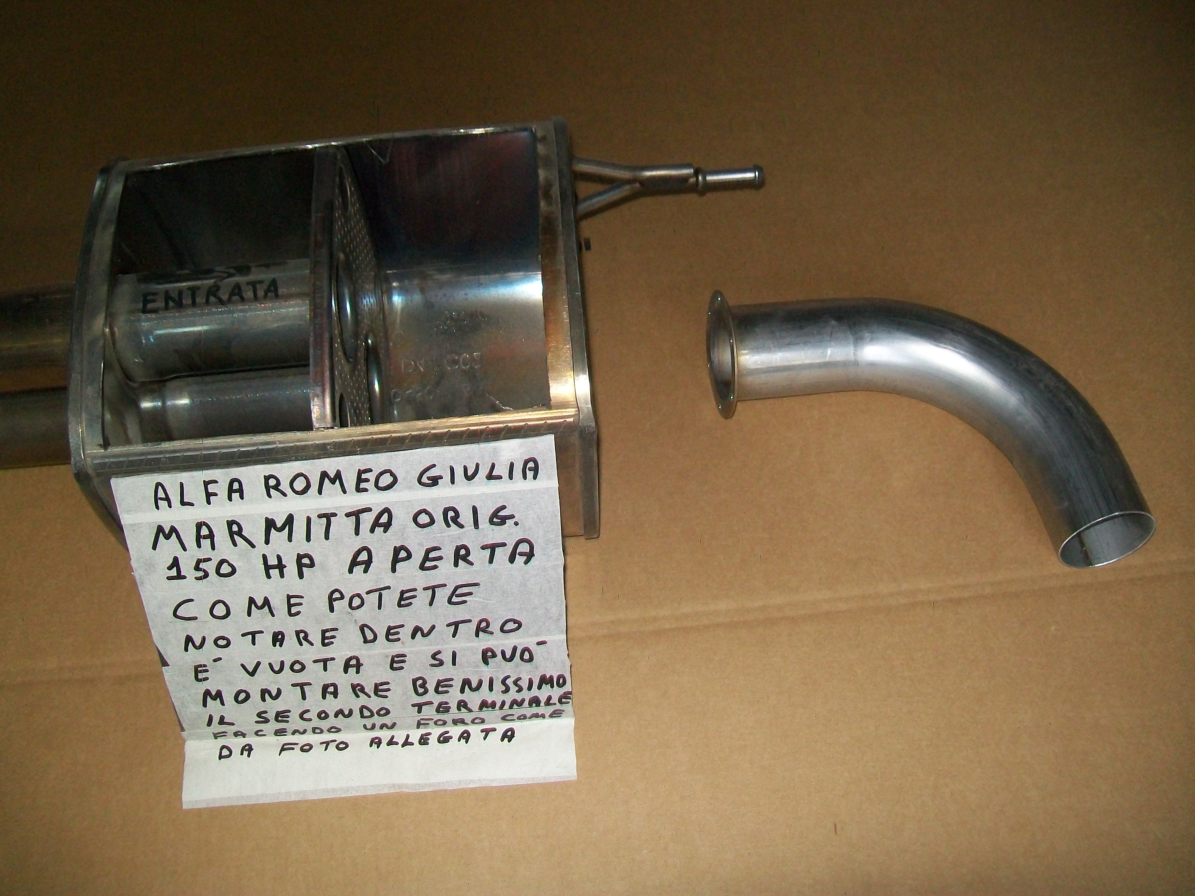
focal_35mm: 34
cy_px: 448
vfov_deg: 41.8
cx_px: 598
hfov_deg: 54.0
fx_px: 1174
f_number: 2.7
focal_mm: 6.1
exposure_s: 1/60
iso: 160
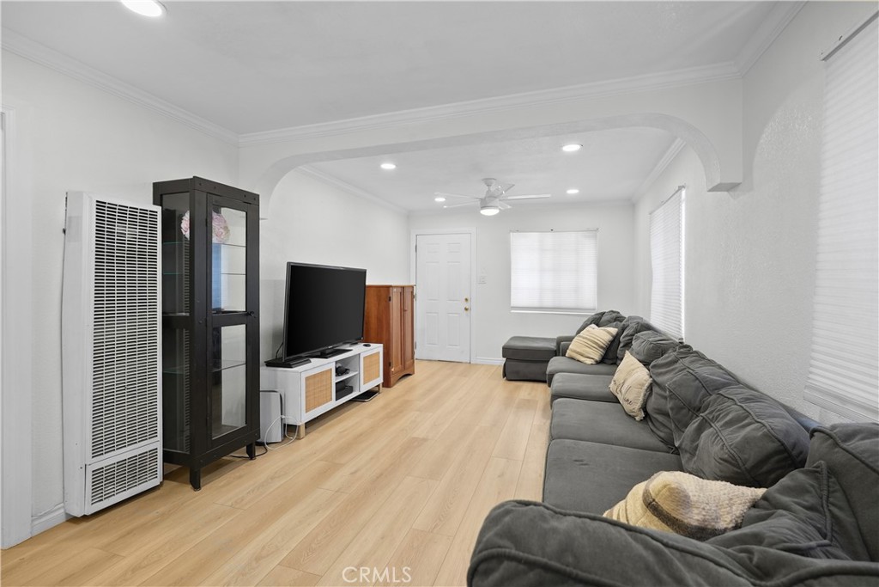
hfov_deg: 96.7
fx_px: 391
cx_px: 440
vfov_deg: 73.8
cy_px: 294
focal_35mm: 16
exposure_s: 1/15
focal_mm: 16
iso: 400
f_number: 4
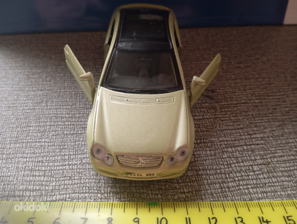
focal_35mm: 28
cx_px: 148
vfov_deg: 49.9
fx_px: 241
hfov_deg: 63.4
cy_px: 112
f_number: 1.8
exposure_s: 1/20
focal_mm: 4.27
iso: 2328
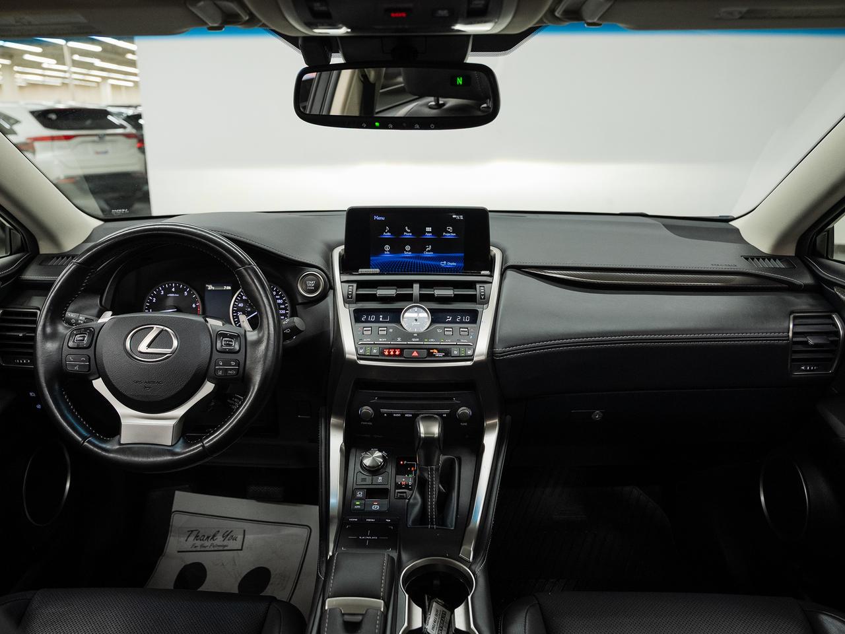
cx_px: 392
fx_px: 641
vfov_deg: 52.6
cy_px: 317
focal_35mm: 26
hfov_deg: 66.7
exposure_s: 1/50
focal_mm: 24
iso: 800
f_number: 4
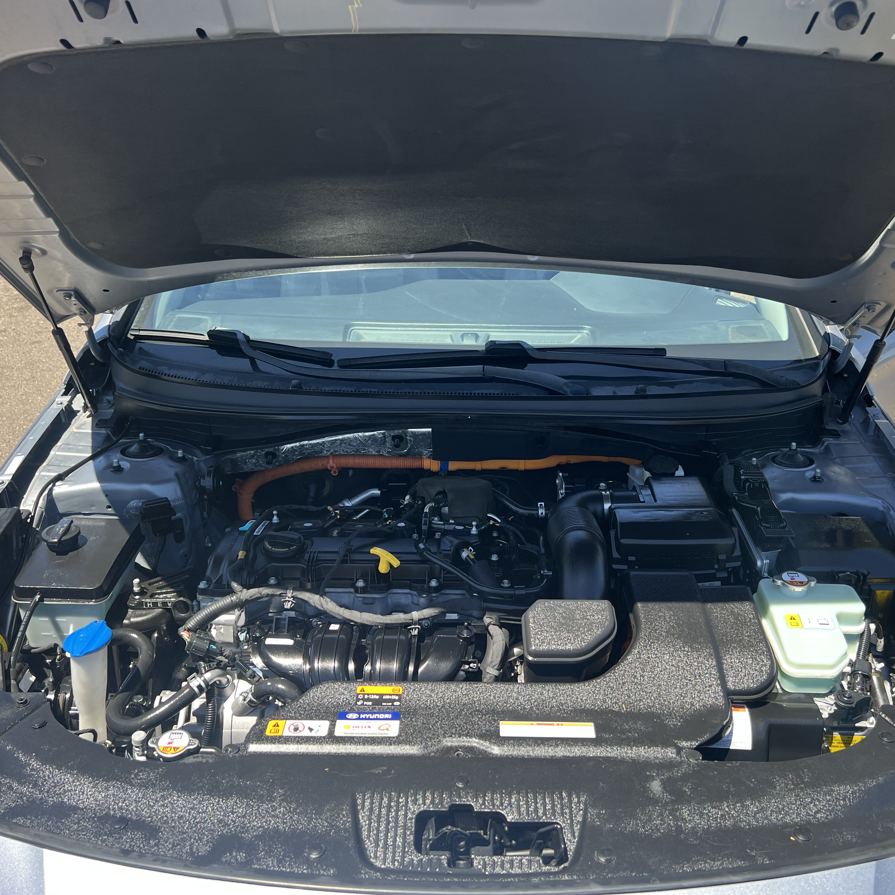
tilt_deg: -25.2
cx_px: 472
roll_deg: +0.5
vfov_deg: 52.5
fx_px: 907
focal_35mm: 31
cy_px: 443
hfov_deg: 52.5
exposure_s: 1/723
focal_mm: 5.7
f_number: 1.5
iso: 50
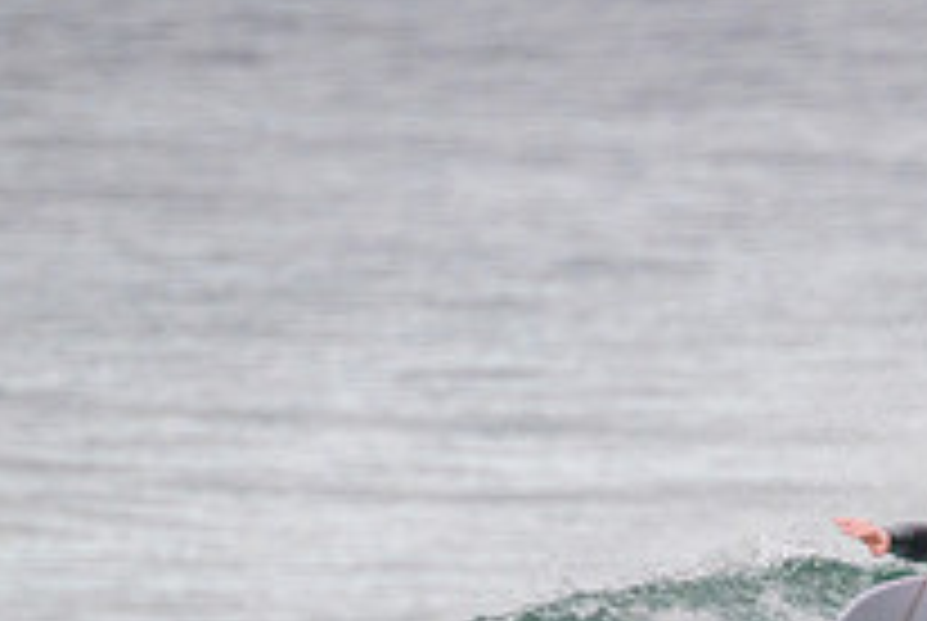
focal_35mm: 2247
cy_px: 740
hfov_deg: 0.9
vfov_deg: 0.6
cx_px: 932
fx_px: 57942
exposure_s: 1/320
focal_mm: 800
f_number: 11
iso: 2000
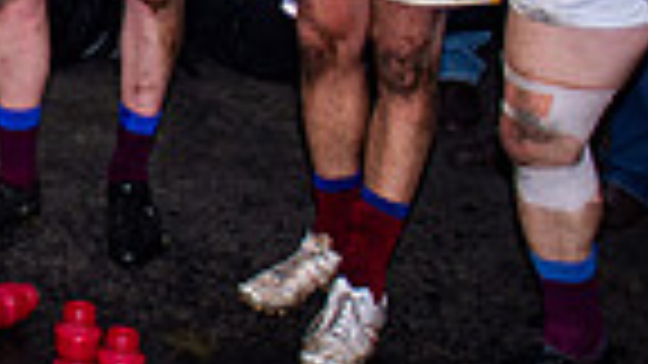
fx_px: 1821
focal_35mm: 106
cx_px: -426
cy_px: -334
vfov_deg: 10.6
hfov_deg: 17.4
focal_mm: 16
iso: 400
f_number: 2.8
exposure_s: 1/160
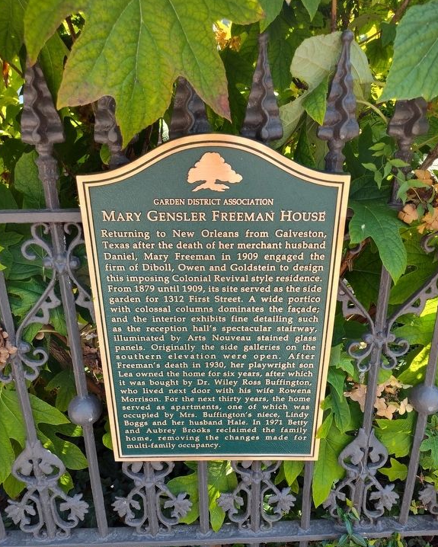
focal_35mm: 25
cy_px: 302
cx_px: 222
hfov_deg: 56.8
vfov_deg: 67.9
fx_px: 405
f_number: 1.8
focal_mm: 5.56
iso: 105
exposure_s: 1/200
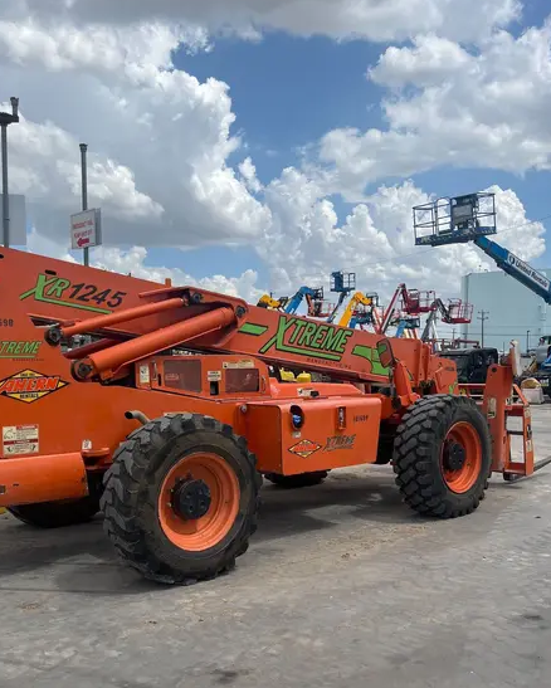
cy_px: 387
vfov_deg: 52.7
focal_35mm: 34
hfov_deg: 43.3
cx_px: 249
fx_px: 693
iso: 50
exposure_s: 1/5319
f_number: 1.6
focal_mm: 5.1
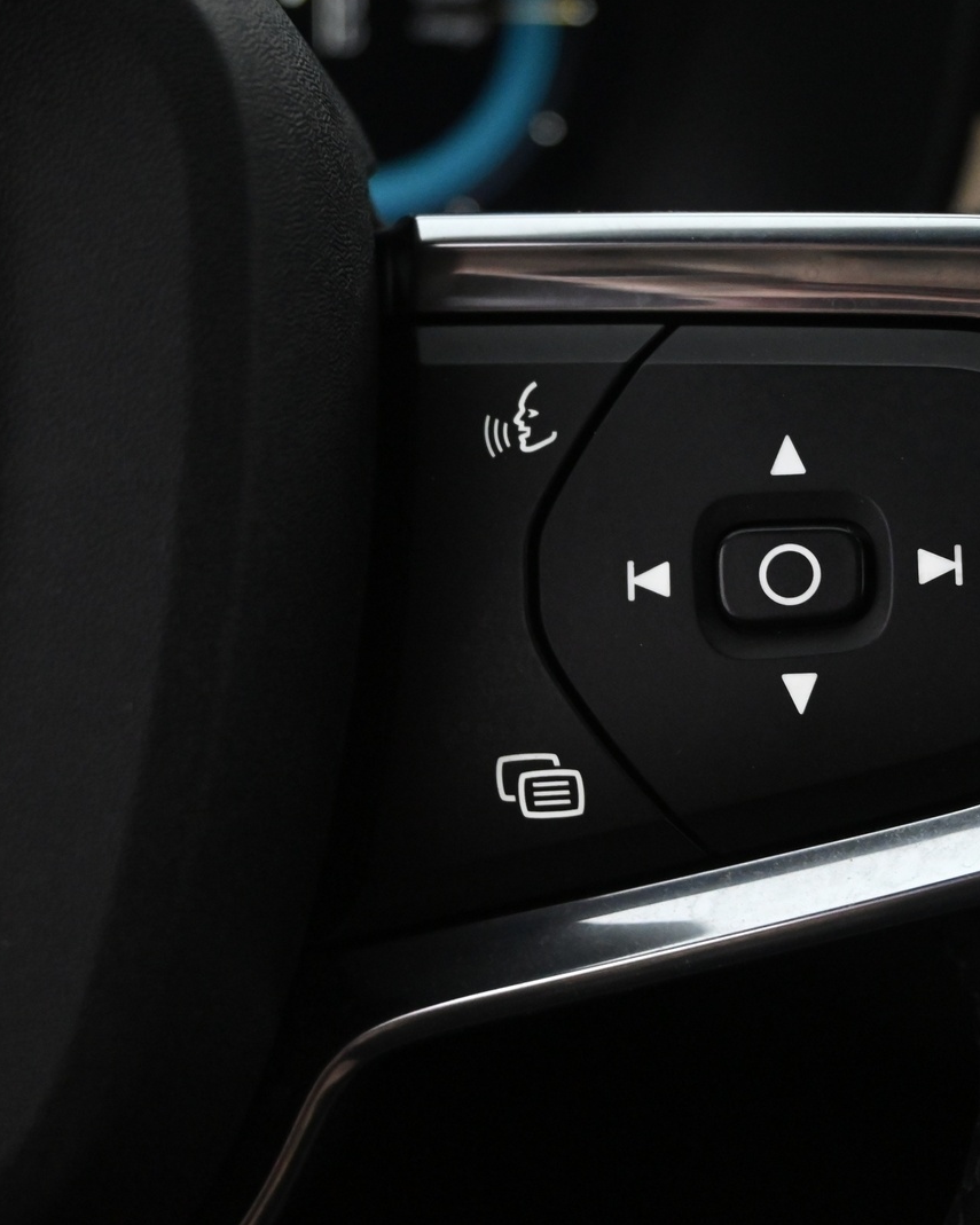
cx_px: 703
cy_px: 607
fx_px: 2321
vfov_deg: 29.6
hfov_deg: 23.7
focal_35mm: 64
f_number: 4.8
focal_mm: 30
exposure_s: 1/50
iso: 3600
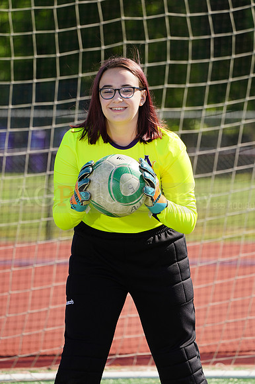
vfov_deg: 5.2
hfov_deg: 3.4
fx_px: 4255
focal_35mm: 400
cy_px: 192
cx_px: 128
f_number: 11
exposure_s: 1/250
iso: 200
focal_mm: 400
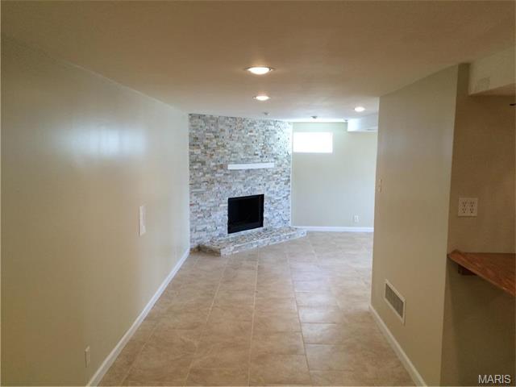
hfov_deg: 61.7
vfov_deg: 48.2
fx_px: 432
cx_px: 258
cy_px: 194
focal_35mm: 29
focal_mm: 4.15
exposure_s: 1/30
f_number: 2.2
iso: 50
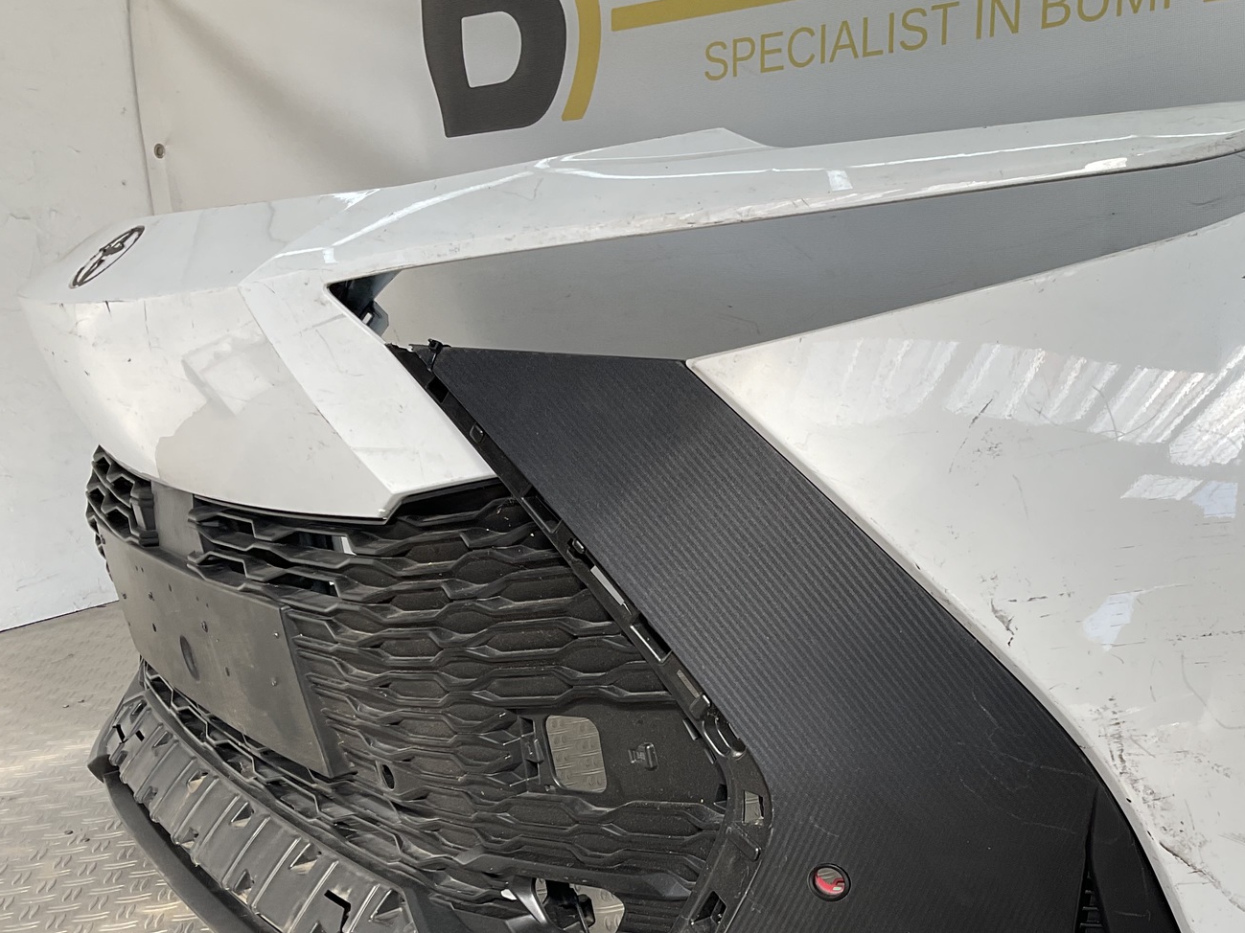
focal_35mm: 45
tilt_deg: -16.9
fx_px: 1618
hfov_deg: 41.5
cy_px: 631
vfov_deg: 31.9
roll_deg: +5.8
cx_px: 834
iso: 16
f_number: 1.8
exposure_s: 1/469
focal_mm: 3
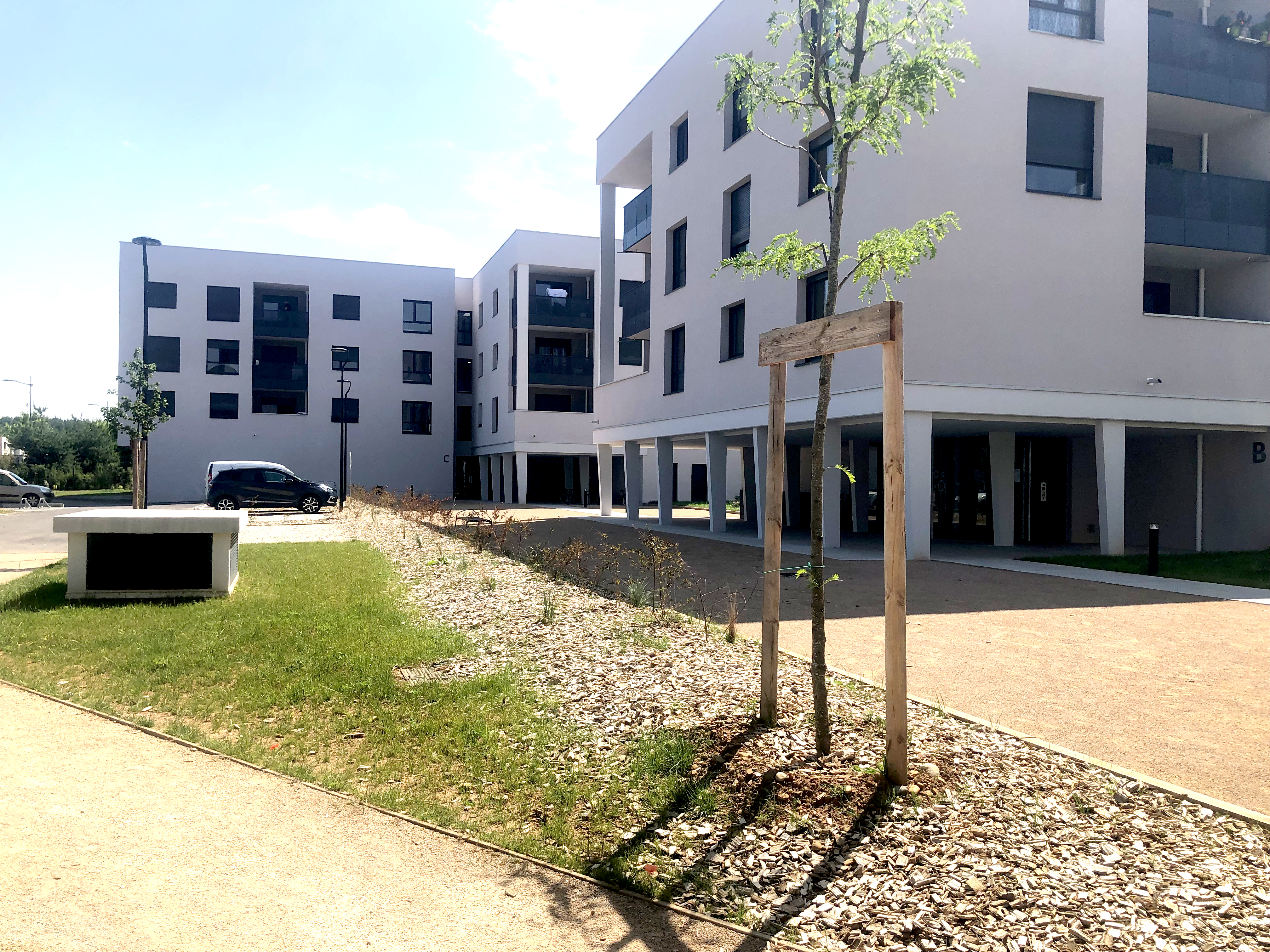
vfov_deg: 49.7
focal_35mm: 28
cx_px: 635
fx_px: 1027
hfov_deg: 63.4
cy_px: 476
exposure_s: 1/2000
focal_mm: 3.99
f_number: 1.8
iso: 20
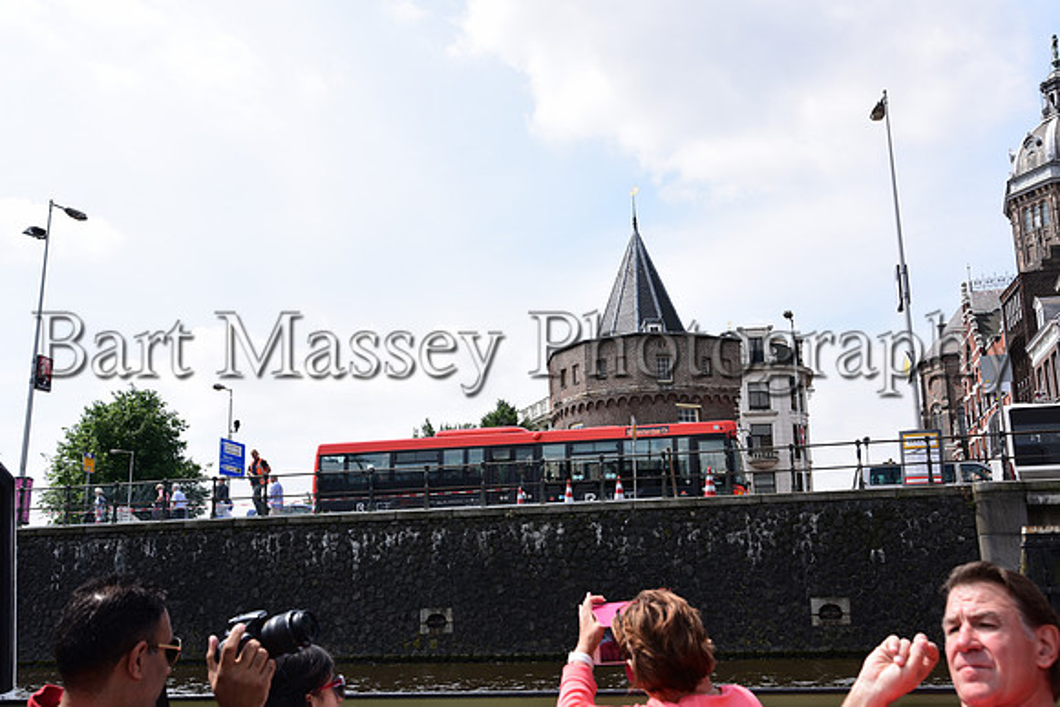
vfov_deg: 33.4
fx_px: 1178
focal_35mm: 40
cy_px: 354
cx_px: 530
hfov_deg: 48.4
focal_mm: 40
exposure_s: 1/400
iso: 200
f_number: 8
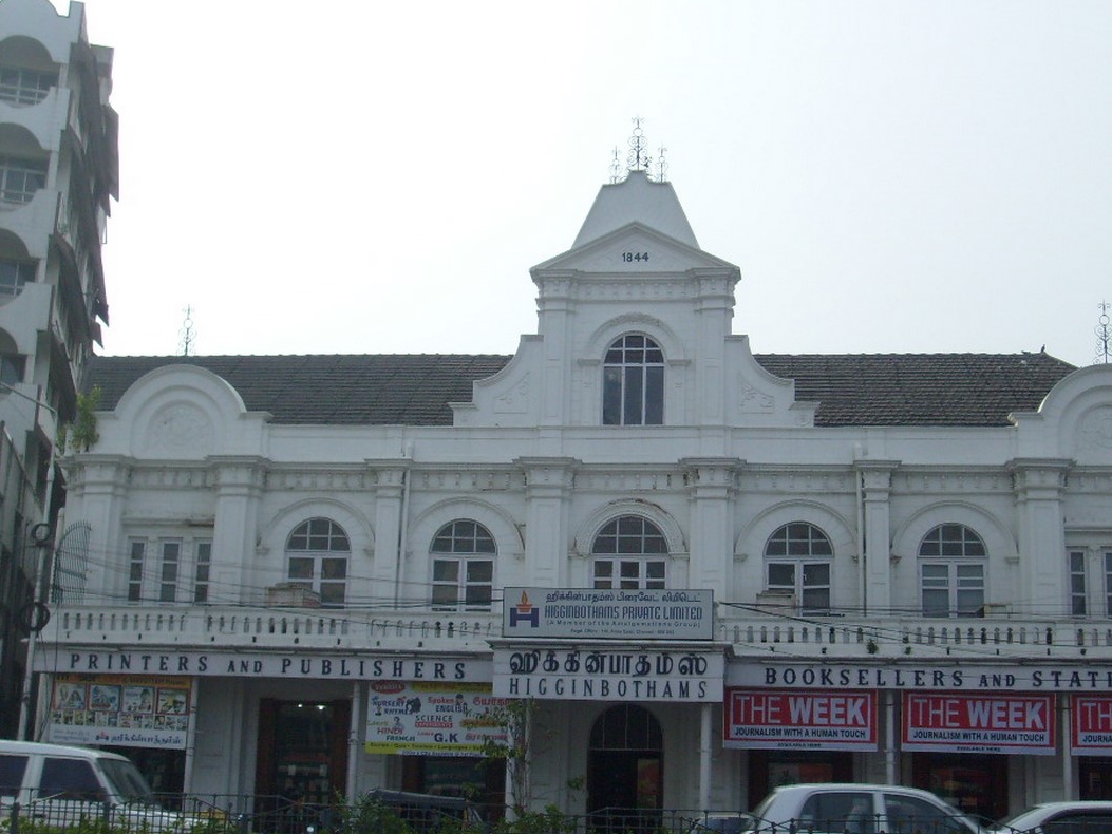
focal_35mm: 49
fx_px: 1574
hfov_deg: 38.8
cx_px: 632
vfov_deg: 29.7
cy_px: 422
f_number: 7.7
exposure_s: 1/250
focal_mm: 7.2
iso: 80
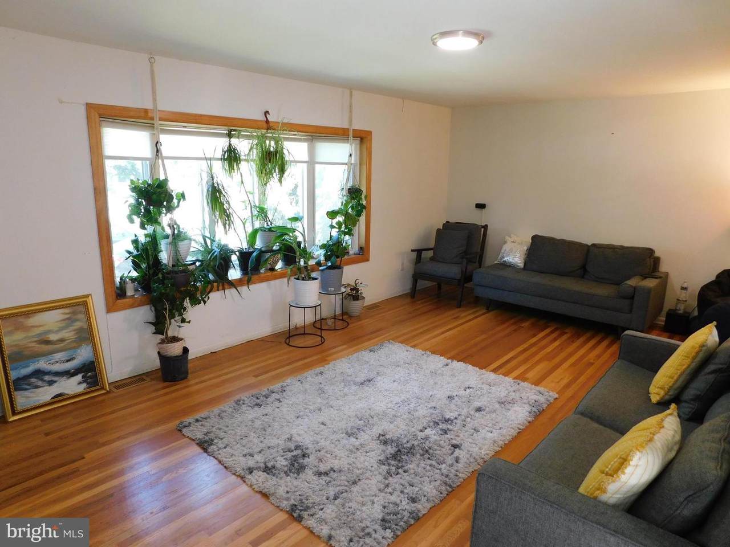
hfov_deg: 73.9
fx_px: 485
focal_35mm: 23
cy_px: 274
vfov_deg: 58.9
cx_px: 365
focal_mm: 4
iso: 220
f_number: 3
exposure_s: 1/30
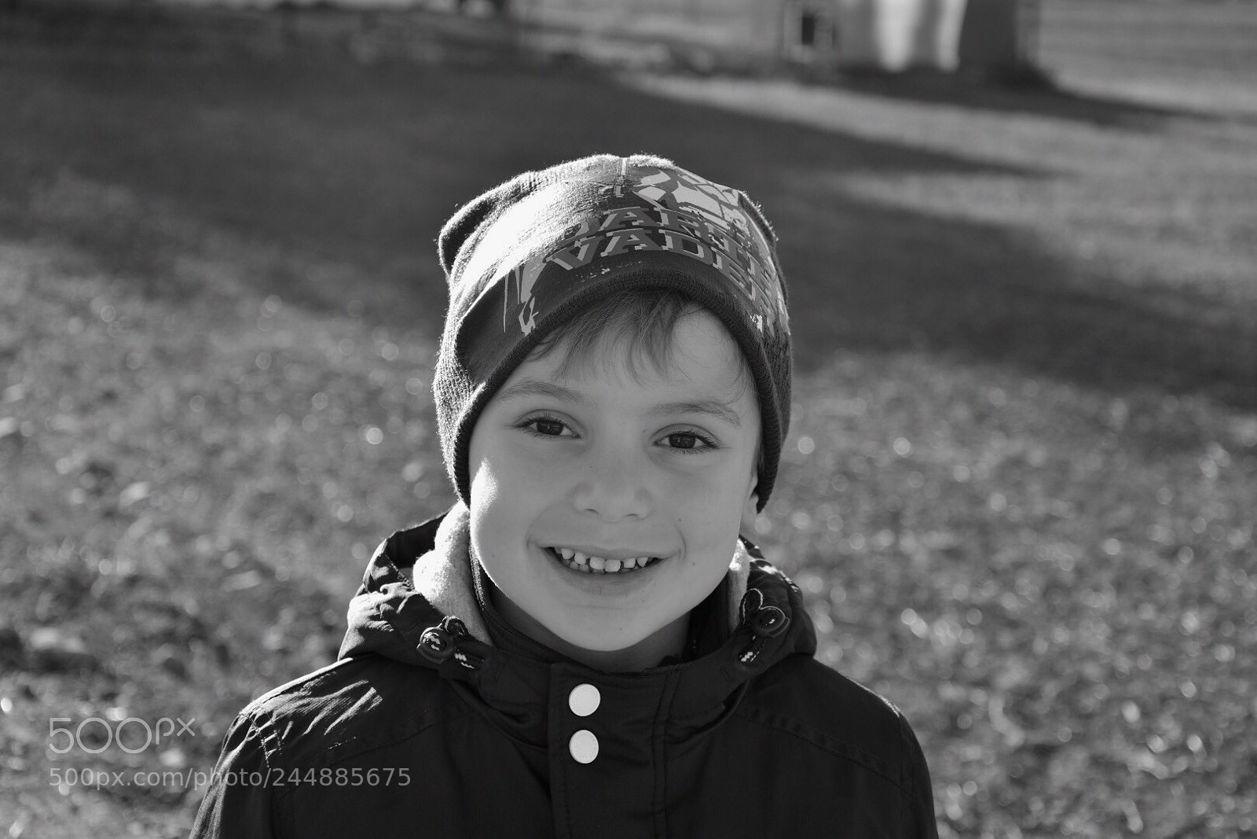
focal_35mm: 75
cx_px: 628
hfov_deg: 27.0
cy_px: 420
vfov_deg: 18.2
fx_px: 2619
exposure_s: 1/250
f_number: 5
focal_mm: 50
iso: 100
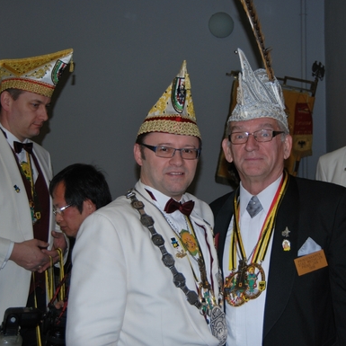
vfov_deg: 27.9
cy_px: 177
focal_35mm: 62
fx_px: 697
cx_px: 206
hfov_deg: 27.8
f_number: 4.5
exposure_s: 1/60
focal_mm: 31
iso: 200
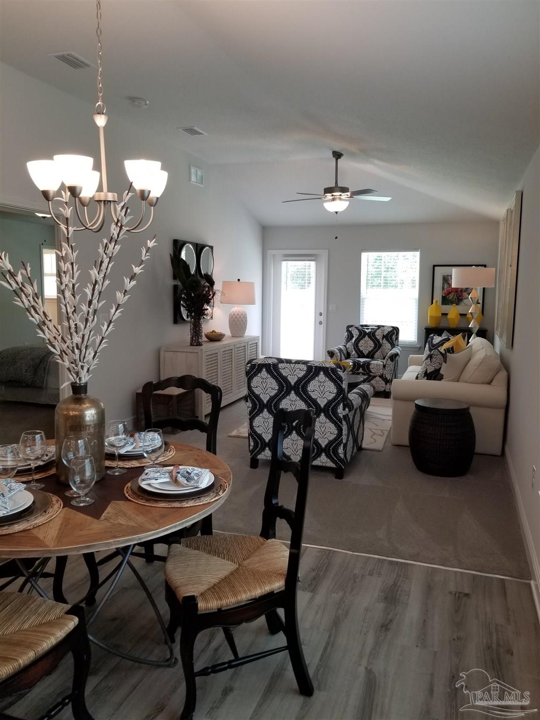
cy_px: 360
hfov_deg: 53.1
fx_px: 541
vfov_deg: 67.3
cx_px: 270
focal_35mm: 26
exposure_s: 1/60
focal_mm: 4.25
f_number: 1.7
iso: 64
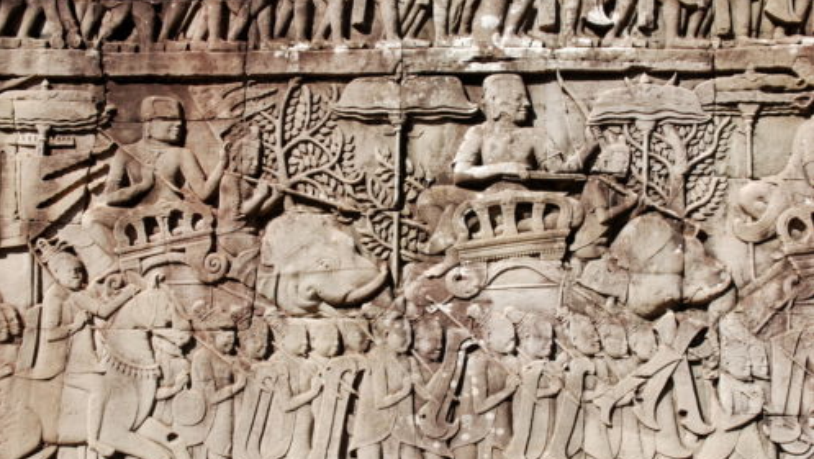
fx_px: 821
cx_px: 406
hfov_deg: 52.8
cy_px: 270
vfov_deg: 31.2
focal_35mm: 38
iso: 200
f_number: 11
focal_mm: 24
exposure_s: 1/125
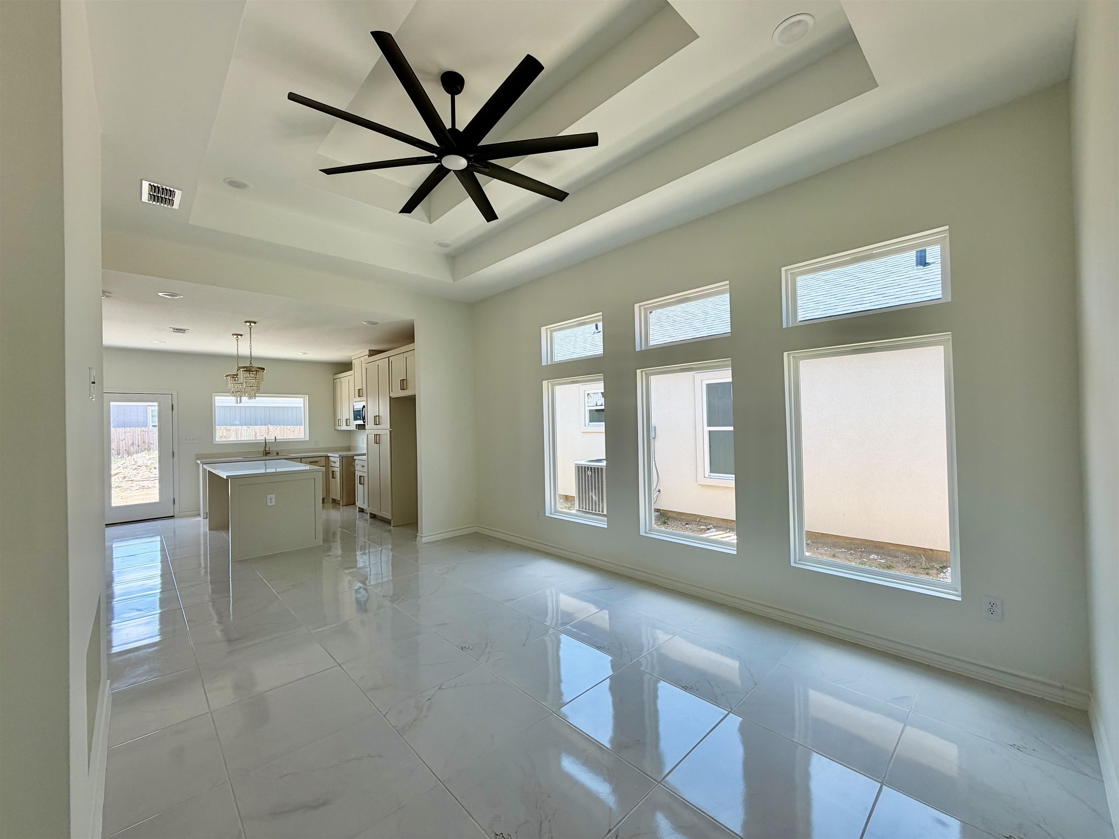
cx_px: 560
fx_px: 453
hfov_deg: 102.1
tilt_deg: -0.1
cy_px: 420
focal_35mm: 14
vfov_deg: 85.7
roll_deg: +1.5
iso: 25
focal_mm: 2.22
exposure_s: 1/120
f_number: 2.2
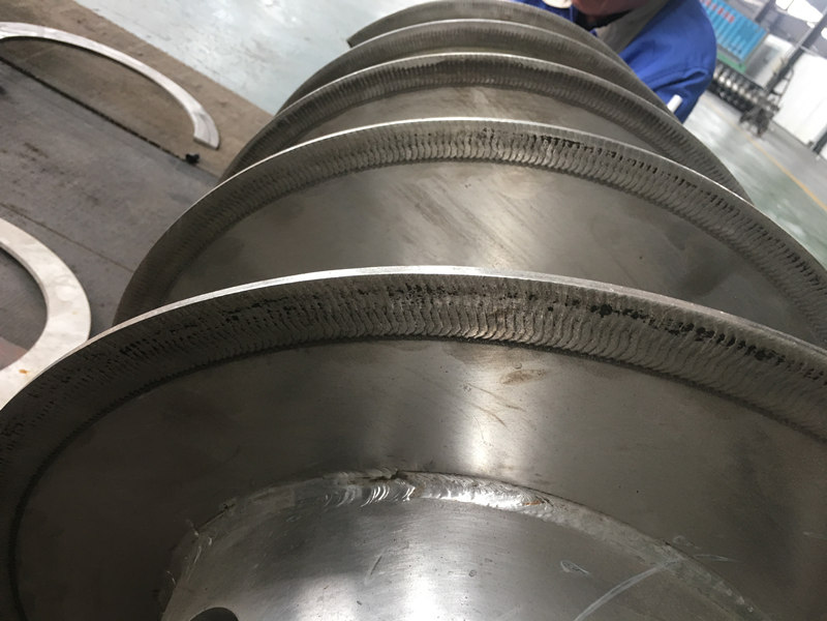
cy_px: 310
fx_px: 693
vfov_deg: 48.2
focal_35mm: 29
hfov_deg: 61.7
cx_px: 414
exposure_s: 1/33
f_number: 2.2
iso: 125
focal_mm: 4.15
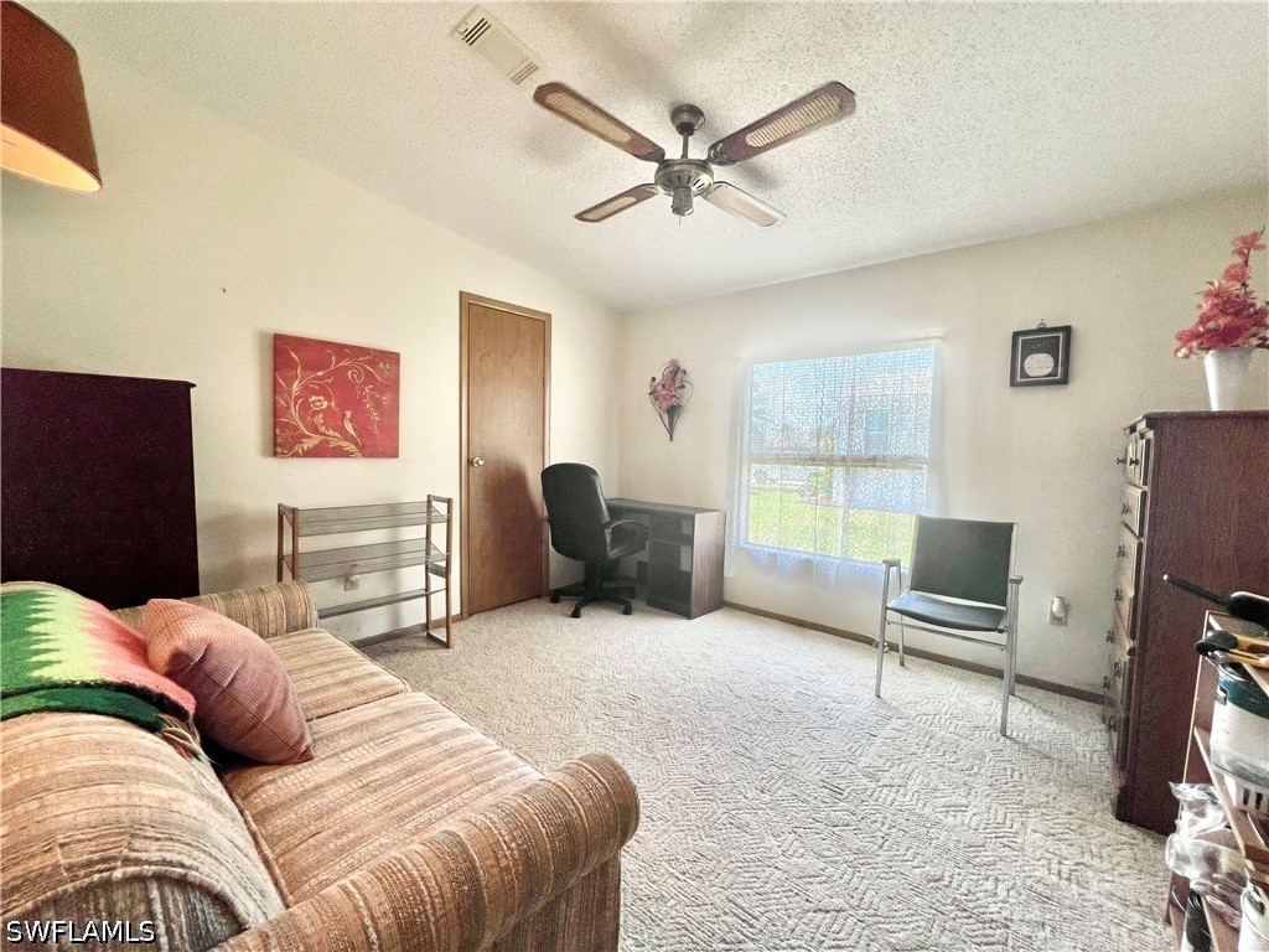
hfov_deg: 106.2
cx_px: 634
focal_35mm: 13
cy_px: 476
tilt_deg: -3.9
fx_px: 477
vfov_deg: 89.9
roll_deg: -2.1
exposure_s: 1/144
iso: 32
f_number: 1.8
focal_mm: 1.57
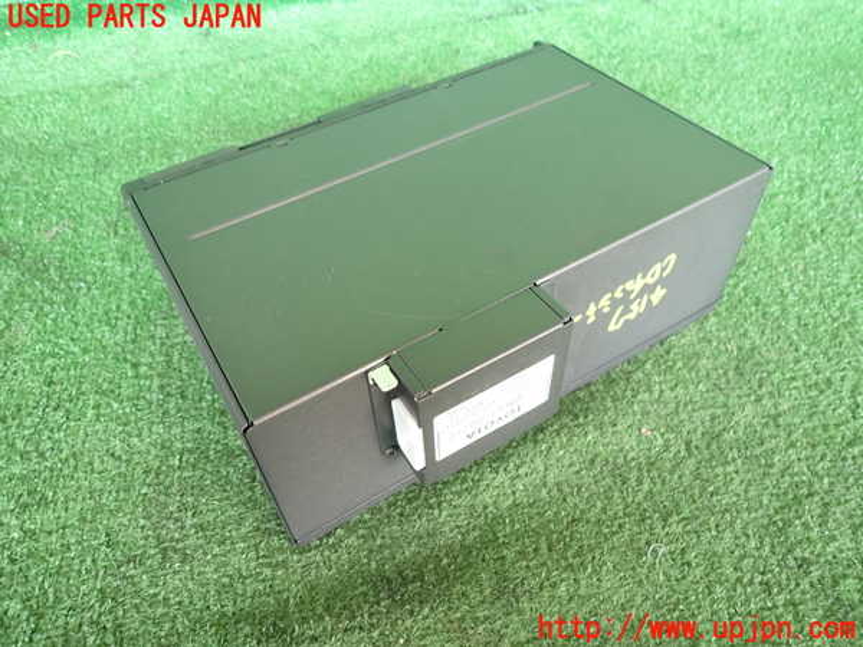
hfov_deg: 69.4
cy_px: 324
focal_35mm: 25
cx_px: 432
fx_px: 623
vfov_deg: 54.9
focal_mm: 4.5
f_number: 2
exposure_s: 1/40
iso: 200
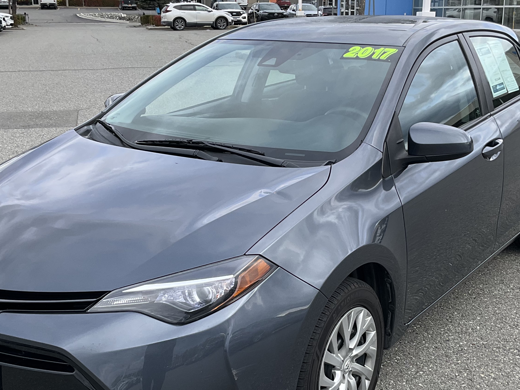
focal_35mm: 52
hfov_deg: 36.8
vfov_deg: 28.0
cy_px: 236
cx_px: 279
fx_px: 781
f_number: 1.8
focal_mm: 3
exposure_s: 1/422
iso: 25
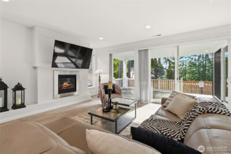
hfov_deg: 96.7
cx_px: 116
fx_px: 103
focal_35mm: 16
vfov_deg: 73.8
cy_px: 77
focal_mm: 16
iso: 100
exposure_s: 1/25
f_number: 11
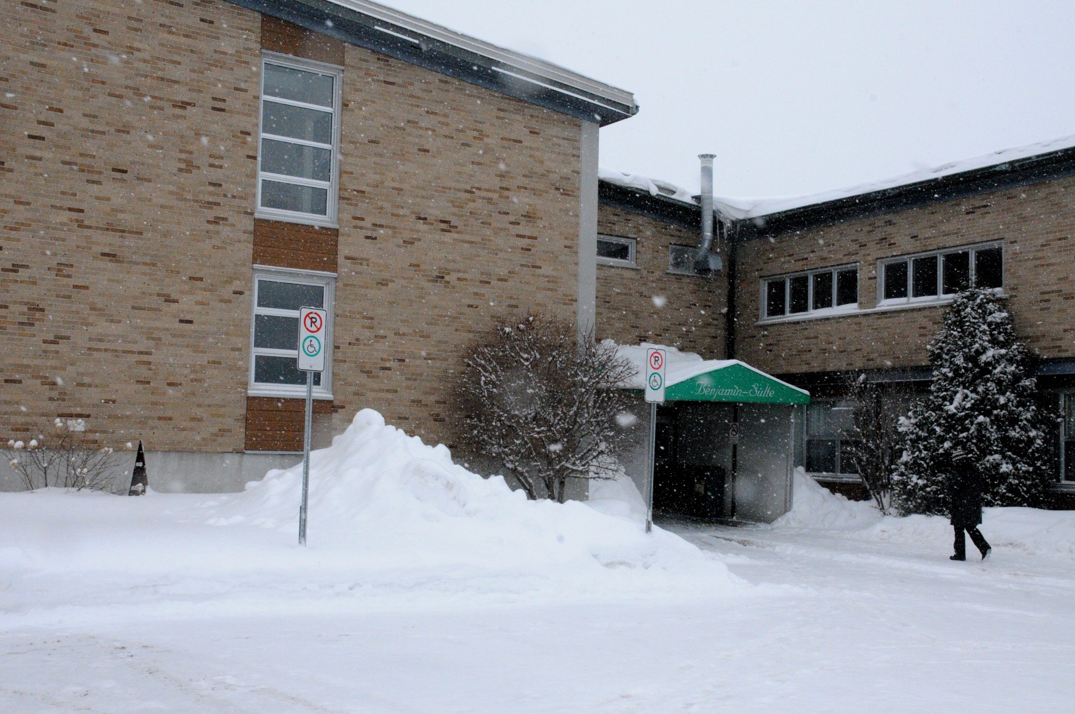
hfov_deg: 49.6
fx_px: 1163
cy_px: 357
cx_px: 538
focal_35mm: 39
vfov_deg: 34.1
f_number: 16
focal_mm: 26
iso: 3200
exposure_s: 1/1000
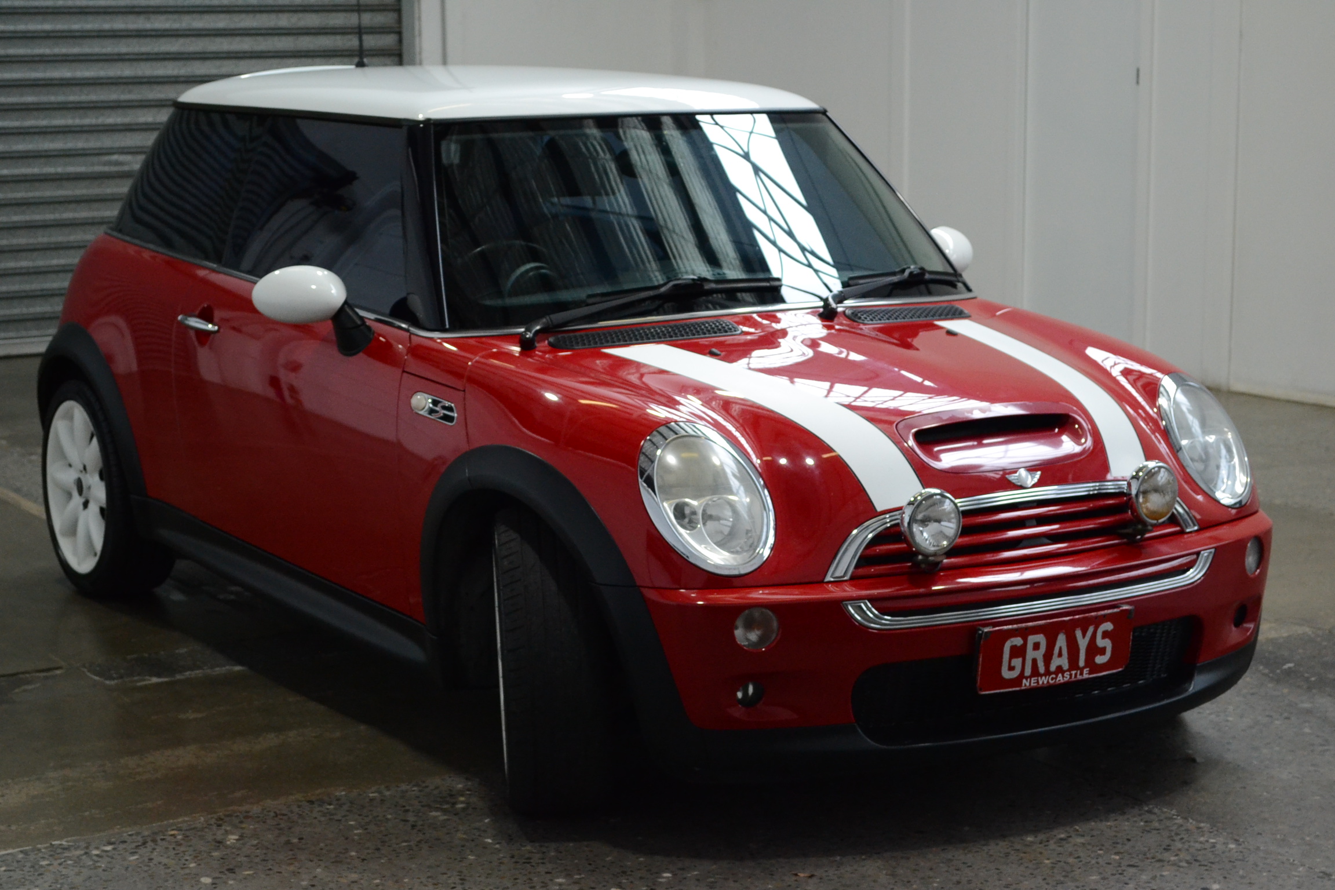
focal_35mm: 69
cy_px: 445
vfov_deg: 19.7
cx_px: 668
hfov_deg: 29.2
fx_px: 2559
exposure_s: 1/320
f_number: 5.3
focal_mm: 46
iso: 1600
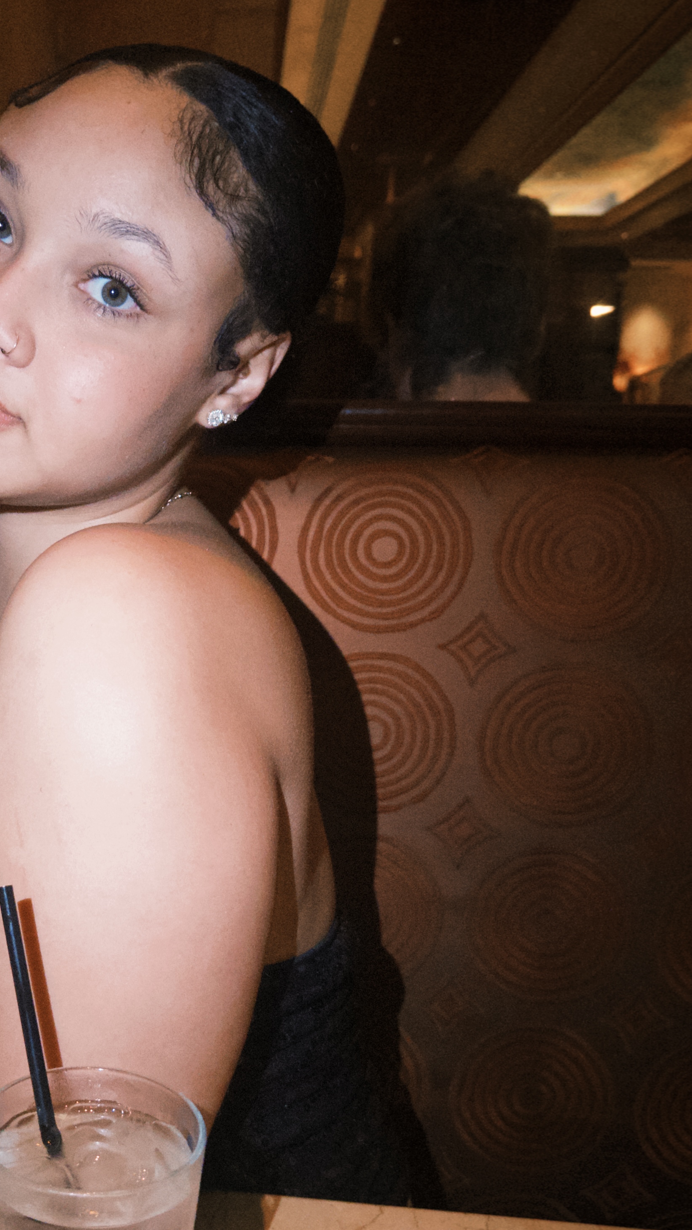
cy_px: 683
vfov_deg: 55.2
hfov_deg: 31.5
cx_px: 91
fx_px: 1174
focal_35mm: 36
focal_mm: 6.76
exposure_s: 1/60
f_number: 1.78
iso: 640
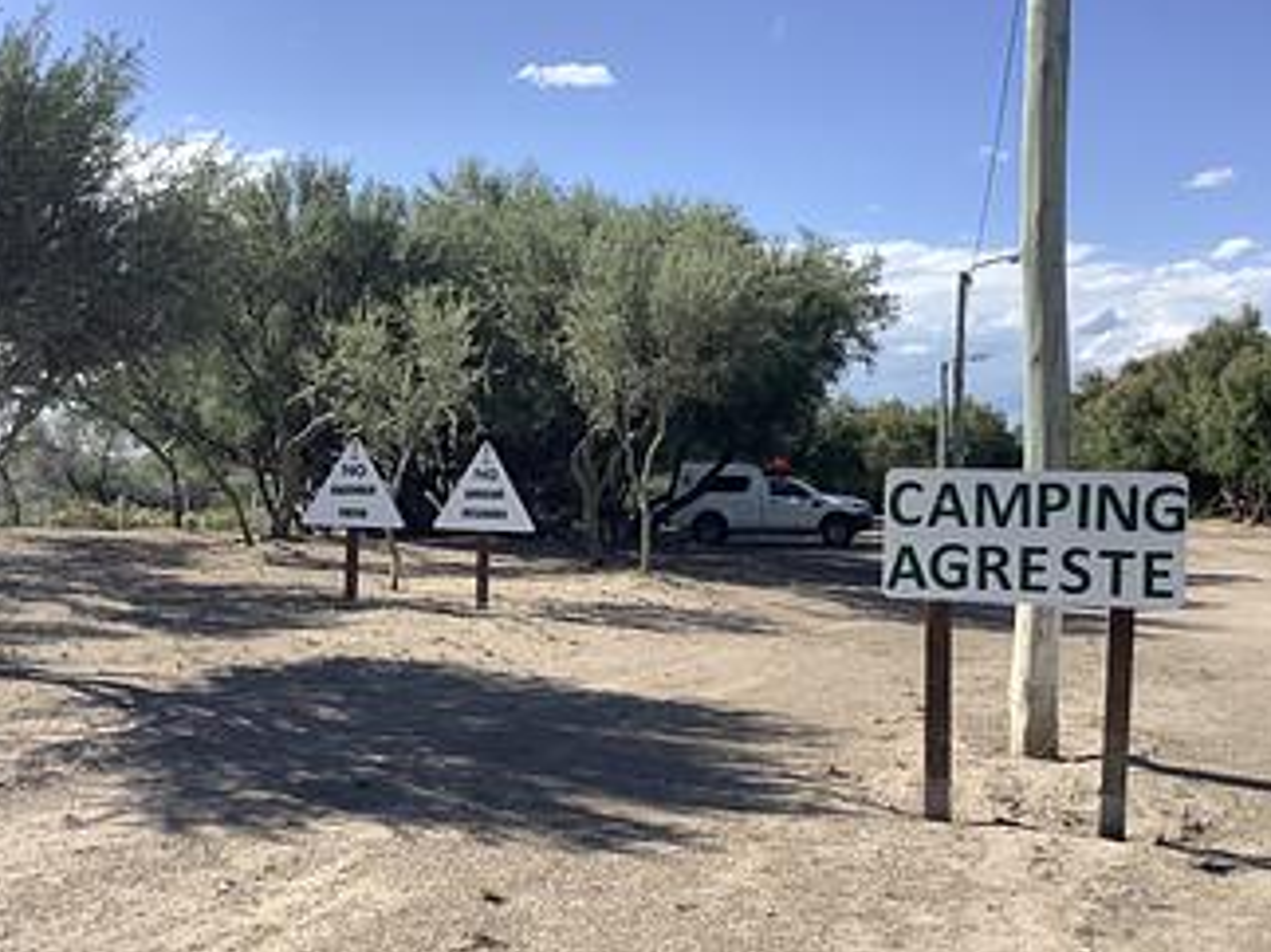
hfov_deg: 45.8
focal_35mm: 41
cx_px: 624
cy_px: 519
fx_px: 1505
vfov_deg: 35.1
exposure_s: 1/1481
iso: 25
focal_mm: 3.3
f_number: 2.4
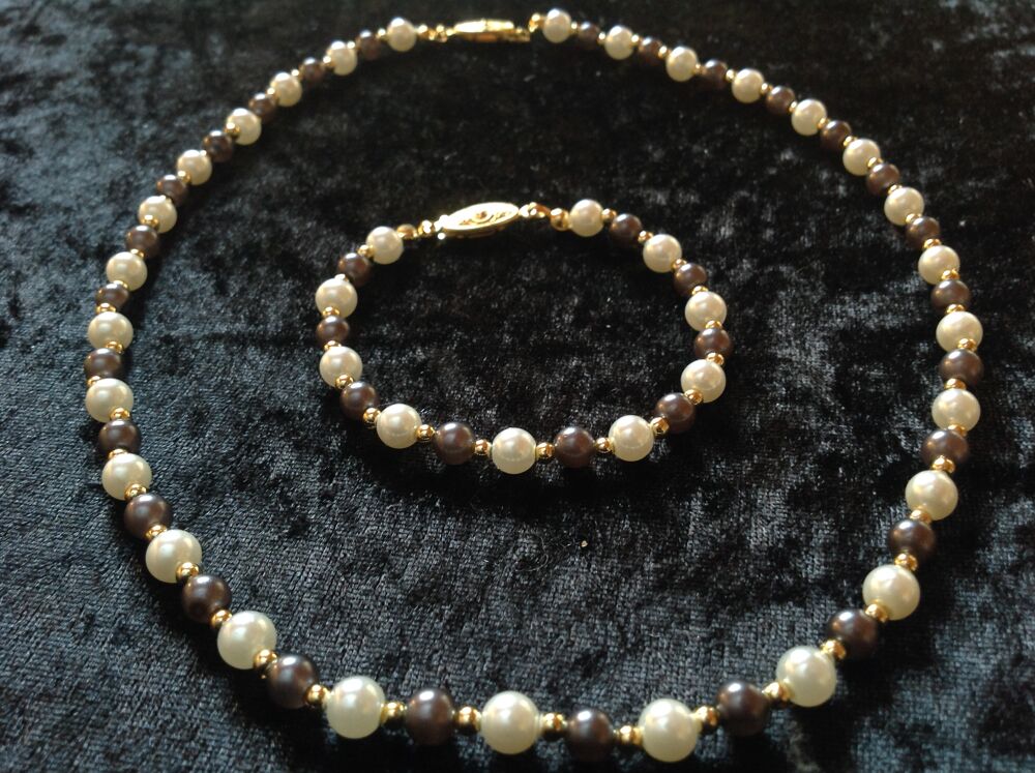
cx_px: 518
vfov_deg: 40.6
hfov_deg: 52.7
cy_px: 386
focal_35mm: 35
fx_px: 1045
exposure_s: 1/15
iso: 100
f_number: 2.4
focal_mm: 4.28
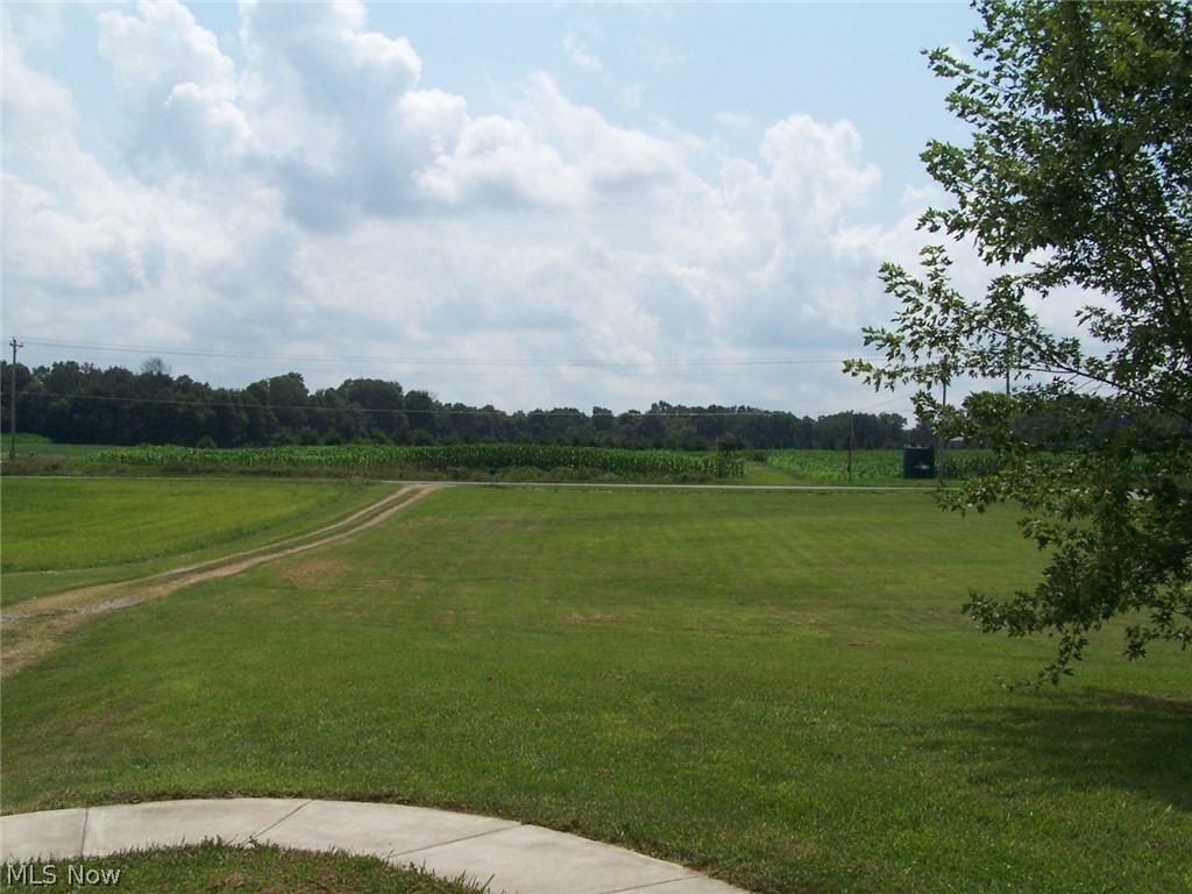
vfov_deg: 37.7
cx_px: 596
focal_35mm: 38
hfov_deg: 49.0
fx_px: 1309
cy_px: 447
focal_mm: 6.3
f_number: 5.6
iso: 80
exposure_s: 1/800
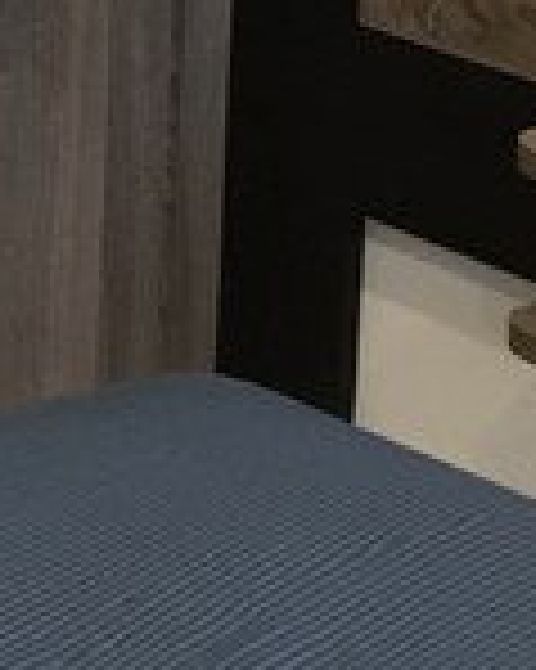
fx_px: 3236
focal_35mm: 163
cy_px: -540
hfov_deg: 9.1
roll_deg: -1.1
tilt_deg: -6.6
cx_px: -369
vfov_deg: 11.0
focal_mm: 3.3
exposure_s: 1/33
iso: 160
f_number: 2.4
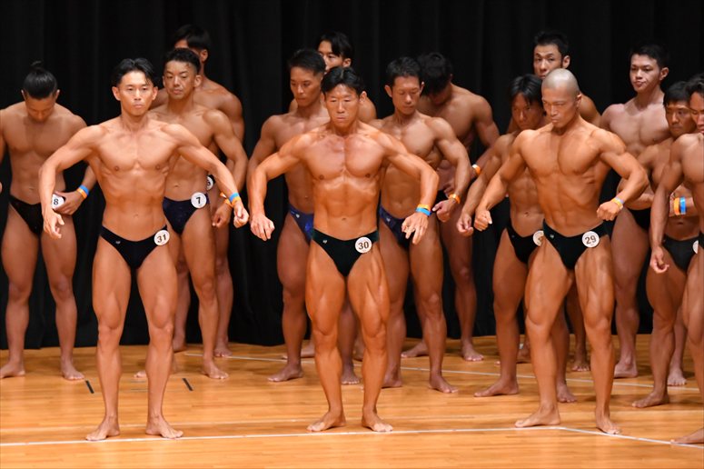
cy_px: 234
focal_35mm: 255
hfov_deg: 8.1
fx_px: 4984
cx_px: 352
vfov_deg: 5.4
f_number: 5.6
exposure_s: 1/400
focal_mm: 170
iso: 5000
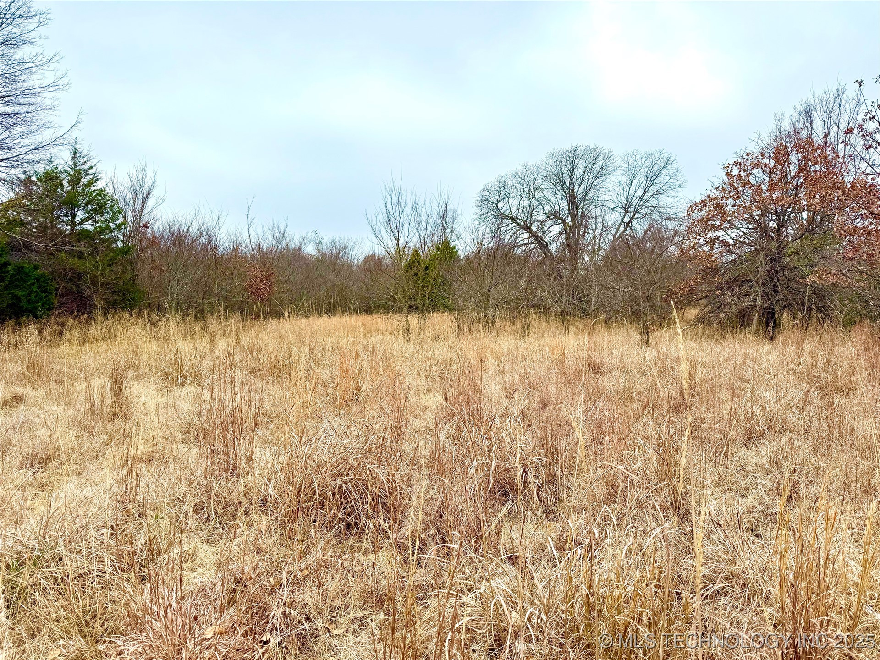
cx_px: 440
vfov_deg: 56.8
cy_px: 330
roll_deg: -2.4
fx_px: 610
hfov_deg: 71.6
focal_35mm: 24
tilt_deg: -4.1
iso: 80
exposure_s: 1/2611
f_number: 1.78
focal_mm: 6.76
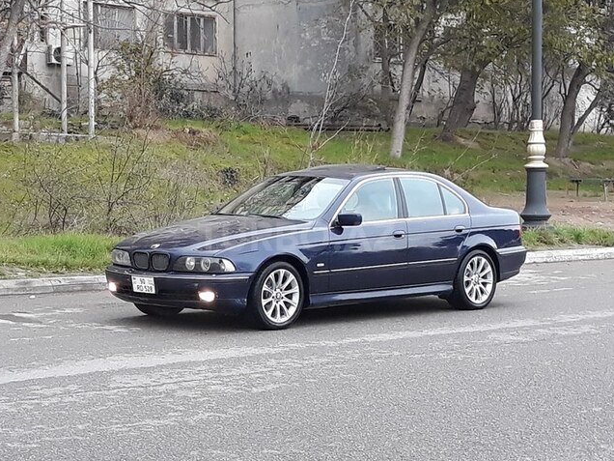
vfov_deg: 49.7
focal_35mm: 28
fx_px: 497
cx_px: 296
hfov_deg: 63.4
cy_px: 236
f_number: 1.7
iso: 80
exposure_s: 1/100
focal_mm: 3.71
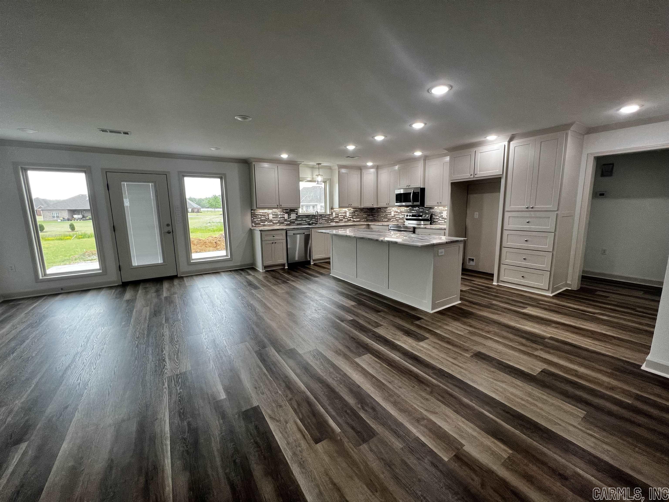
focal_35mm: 13
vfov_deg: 89.9
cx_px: 334
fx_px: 251
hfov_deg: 106.2
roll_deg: +0.2
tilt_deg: -11.0
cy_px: 251
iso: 100
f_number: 1.8
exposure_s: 1/120
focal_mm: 1.57
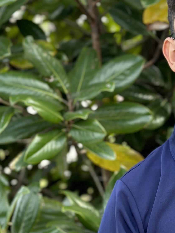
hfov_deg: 13.2
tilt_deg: -5.5
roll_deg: +0.1
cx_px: 199
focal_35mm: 110
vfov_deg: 17.8
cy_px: 152
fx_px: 741
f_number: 1.78
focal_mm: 6.86
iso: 80
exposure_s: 1/685
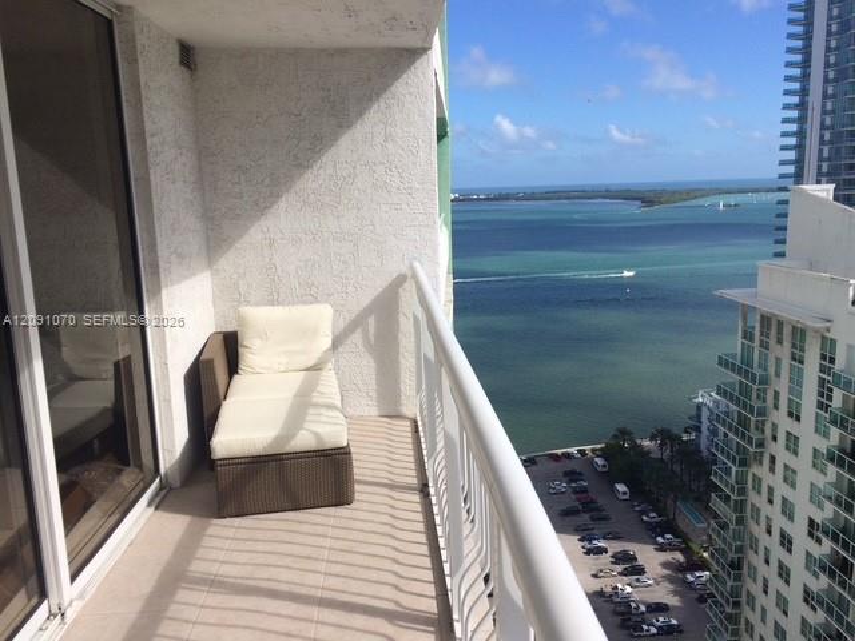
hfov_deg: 61.7
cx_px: 428
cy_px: 320
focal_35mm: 29
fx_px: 716
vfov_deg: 48.2
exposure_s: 1/2564
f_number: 2.2
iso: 32
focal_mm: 4.15
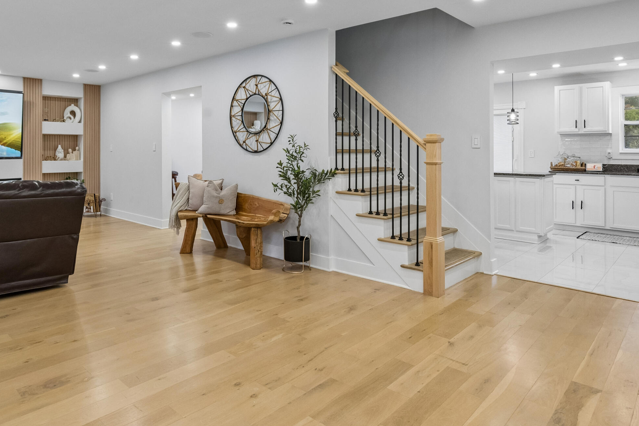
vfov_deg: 53.7
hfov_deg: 75.5
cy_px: 134
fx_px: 408
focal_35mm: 23
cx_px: 266
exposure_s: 1/100
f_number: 7.1
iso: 1250
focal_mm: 15
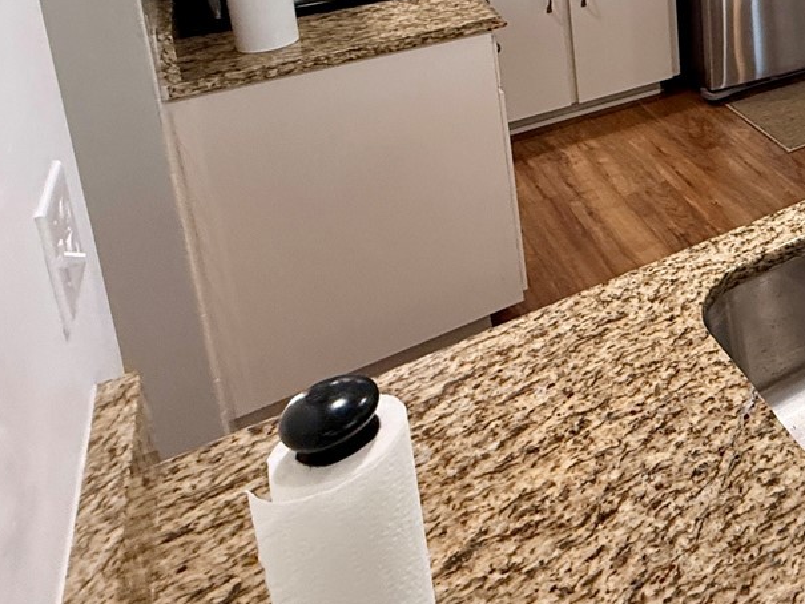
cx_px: 921
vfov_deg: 32.6
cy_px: -101
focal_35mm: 37
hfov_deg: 39.3
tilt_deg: -10.9
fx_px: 861
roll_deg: -0.7
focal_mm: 2.22
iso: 250
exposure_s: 1/120
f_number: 2.2
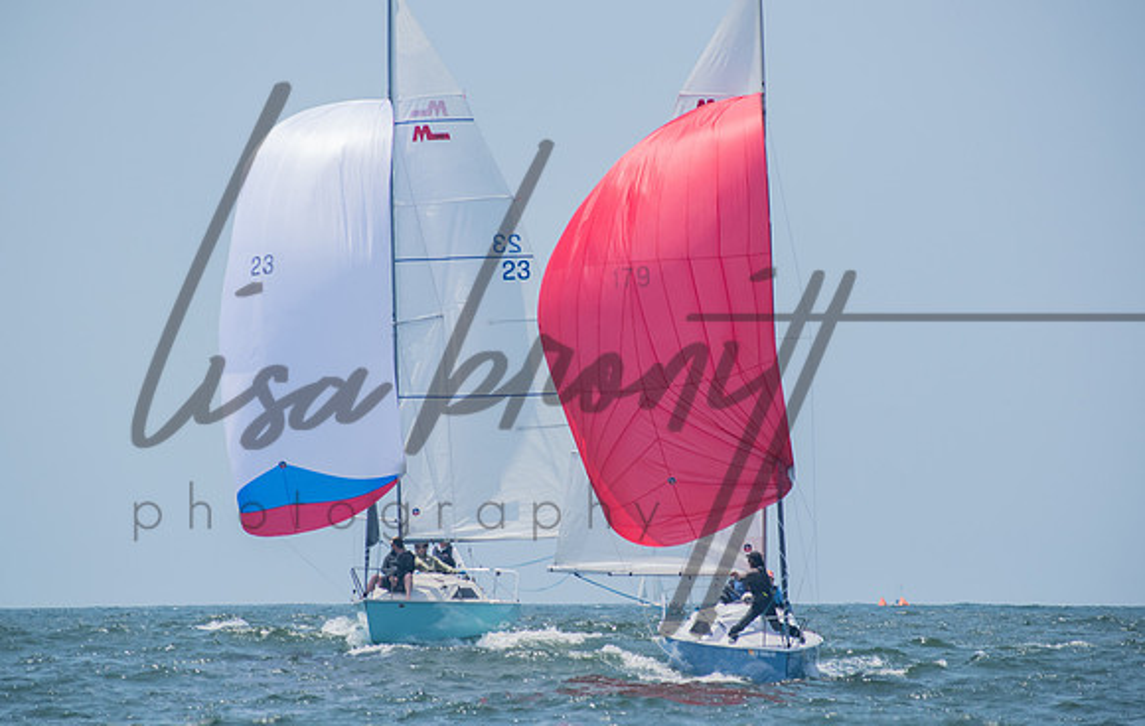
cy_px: 398
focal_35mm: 275
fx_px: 8619
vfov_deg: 4.8
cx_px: 547
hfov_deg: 7.6
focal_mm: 170
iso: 400
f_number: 8
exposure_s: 1/1250
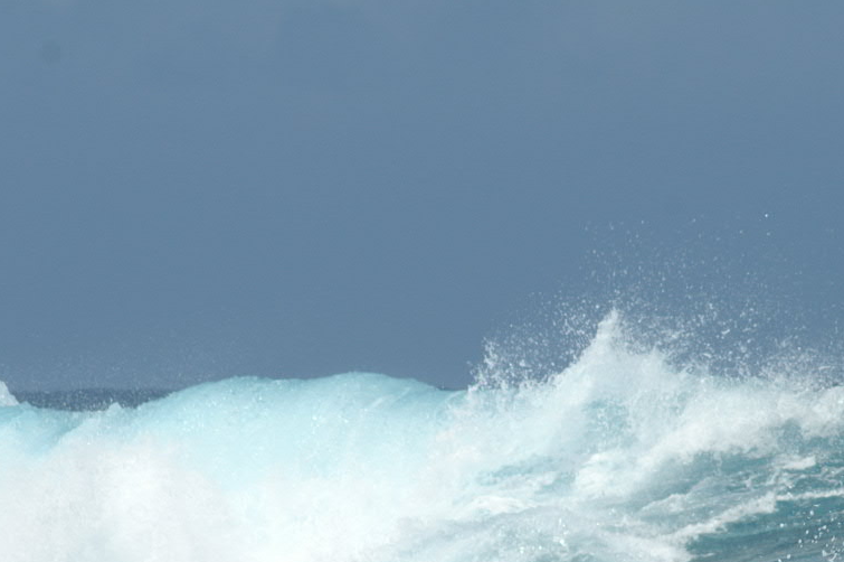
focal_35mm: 896
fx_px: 20987
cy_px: 530
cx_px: 418
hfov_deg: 2.3
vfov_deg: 1.5
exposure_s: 1/300
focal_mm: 300
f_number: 11
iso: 100
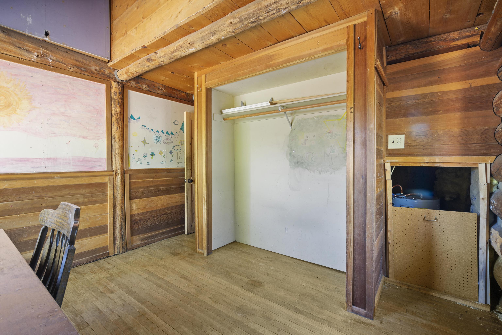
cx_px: 251
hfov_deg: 96.7
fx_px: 223
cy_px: 168
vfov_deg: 73.7
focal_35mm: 16
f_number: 9
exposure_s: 13
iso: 100
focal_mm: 16
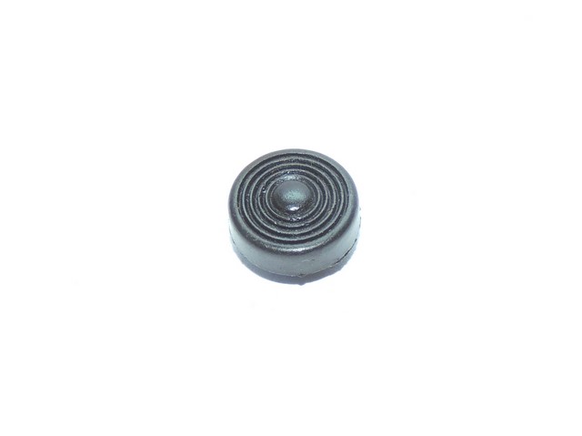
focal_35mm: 60
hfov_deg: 32.2
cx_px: 291
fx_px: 1008
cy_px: 218
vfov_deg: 24.4
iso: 100
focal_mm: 10.7
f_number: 3.7
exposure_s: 1/200
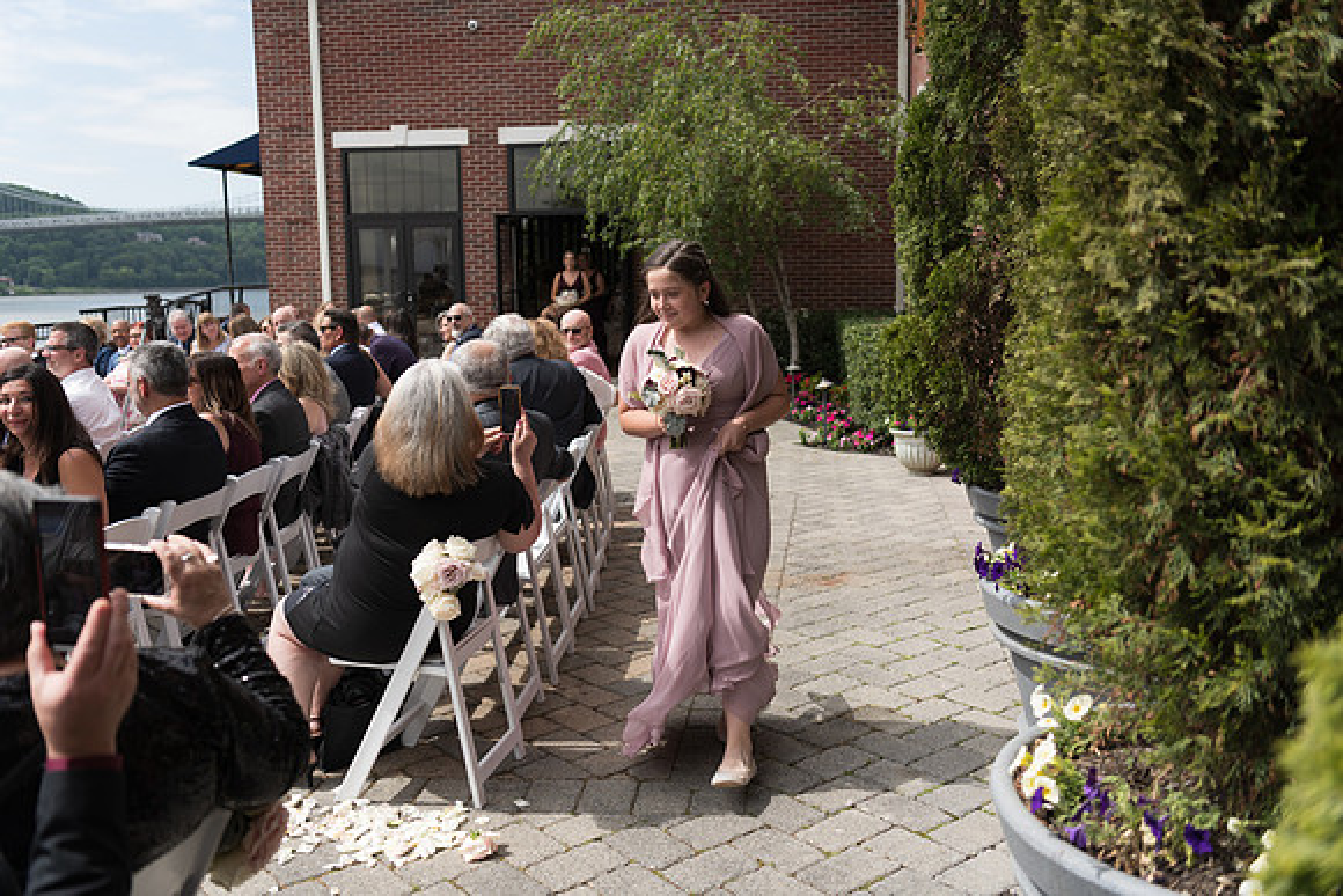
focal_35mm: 34
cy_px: 448
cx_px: 672
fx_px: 1269
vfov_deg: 38.9
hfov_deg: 55.8
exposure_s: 1/1000
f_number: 2.8
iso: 64
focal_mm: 34
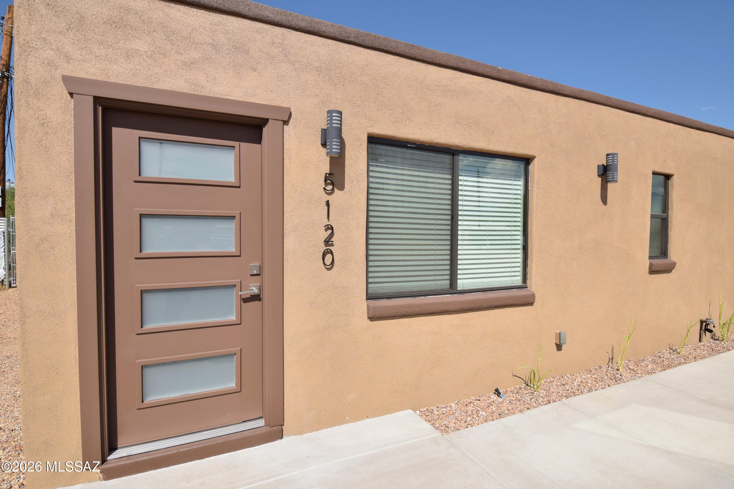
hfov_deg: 90.0
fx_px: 367
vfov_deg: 67.4
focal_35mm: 18
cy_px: 244
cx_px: 367
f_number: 9
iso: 400
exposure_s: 1/1000
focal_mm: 12
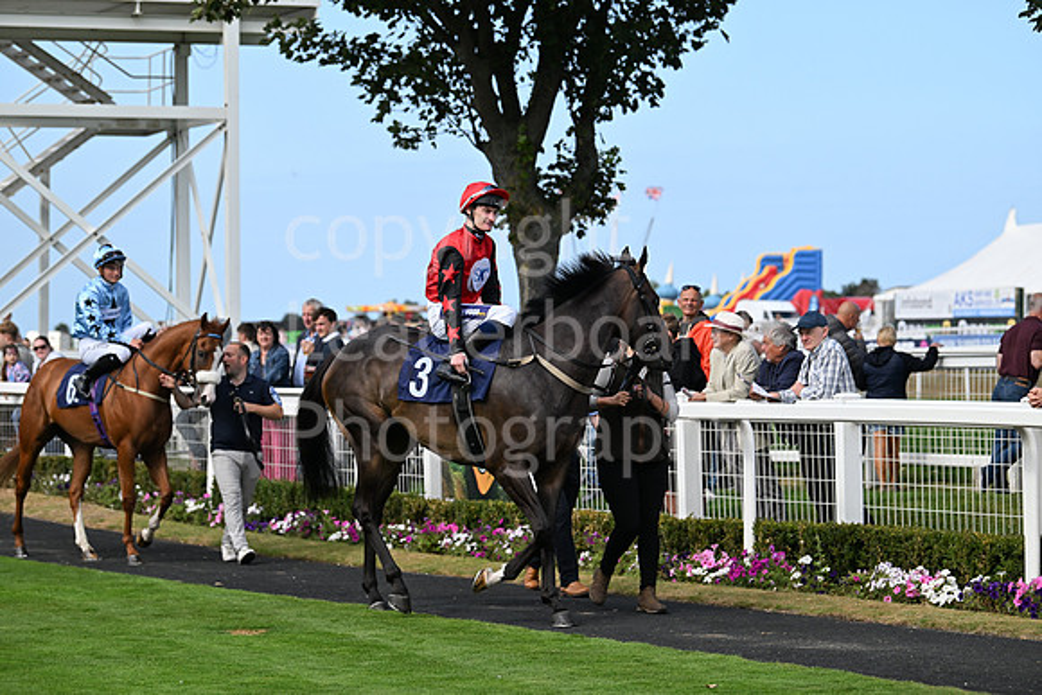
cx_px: 521
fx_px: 3242
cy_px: 348
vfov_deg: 12.2
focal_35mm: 112
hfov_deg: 18.3
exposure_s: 1/4000
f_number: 4.5
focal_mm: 112
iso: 800
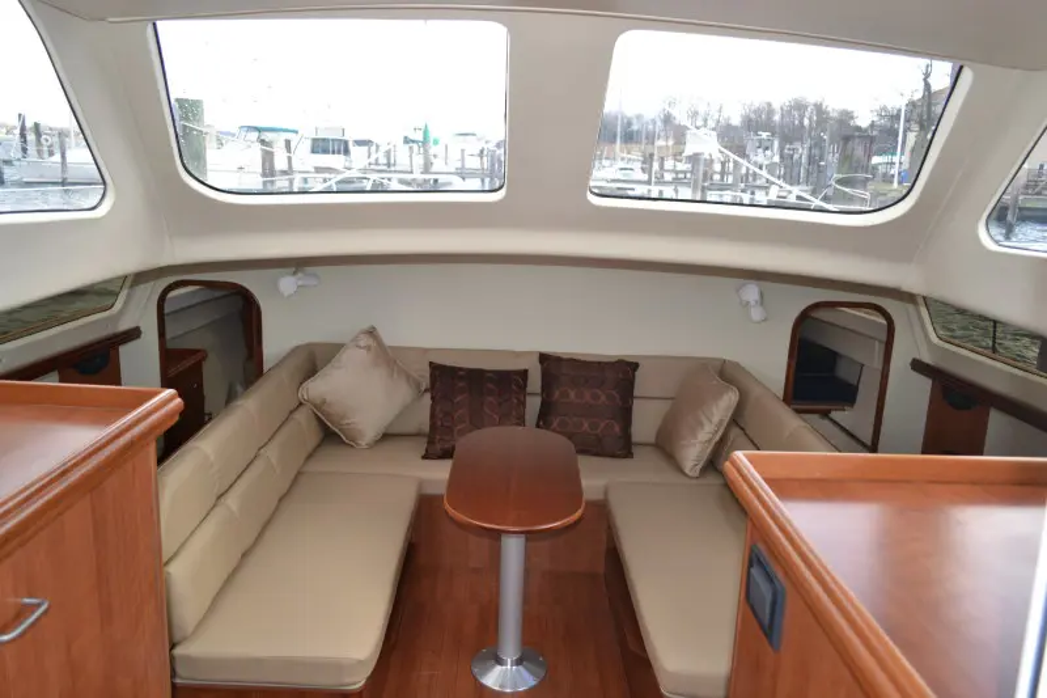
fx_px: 785
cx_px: 524
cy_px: 349
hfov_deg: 67.4
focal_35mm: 27
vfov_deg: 47.9
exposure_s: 1/125
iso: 100
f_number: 4
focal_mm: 18
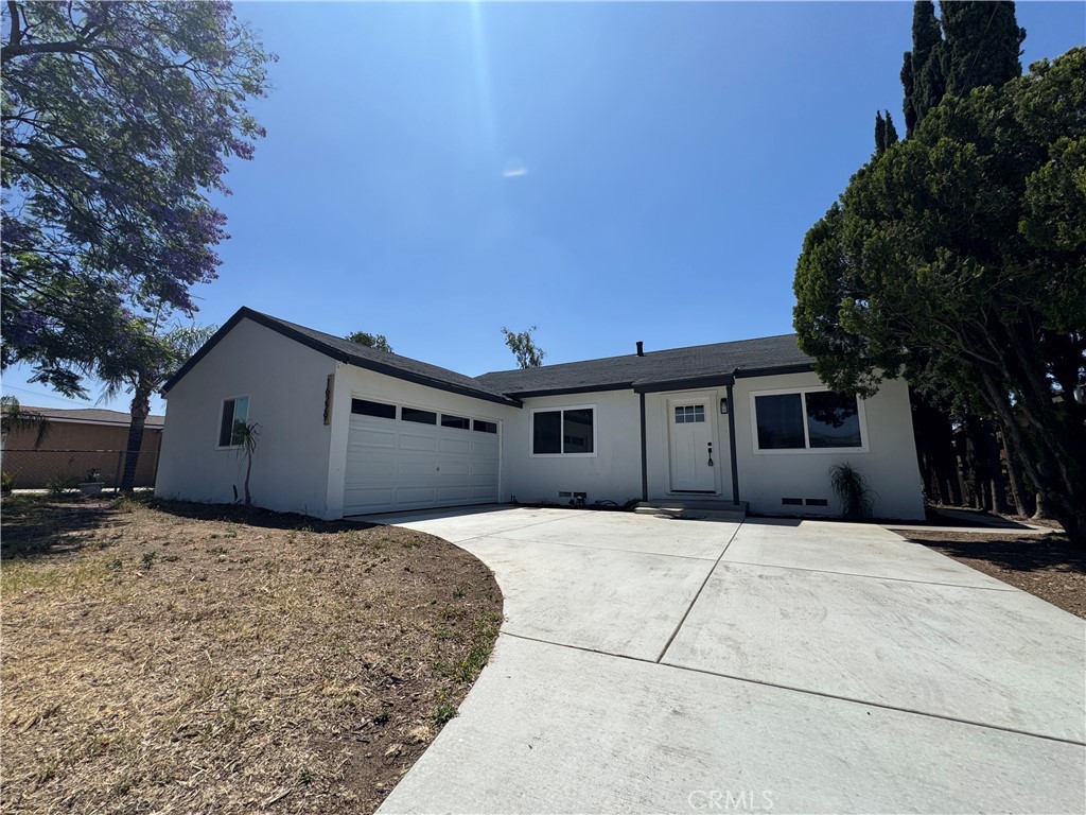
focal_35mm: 14
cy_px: 408
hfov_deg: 102.1
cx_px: 543
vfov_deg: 85.7
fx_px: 439
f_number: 2.2
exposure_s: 1/3247
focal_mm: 2.22
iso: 50
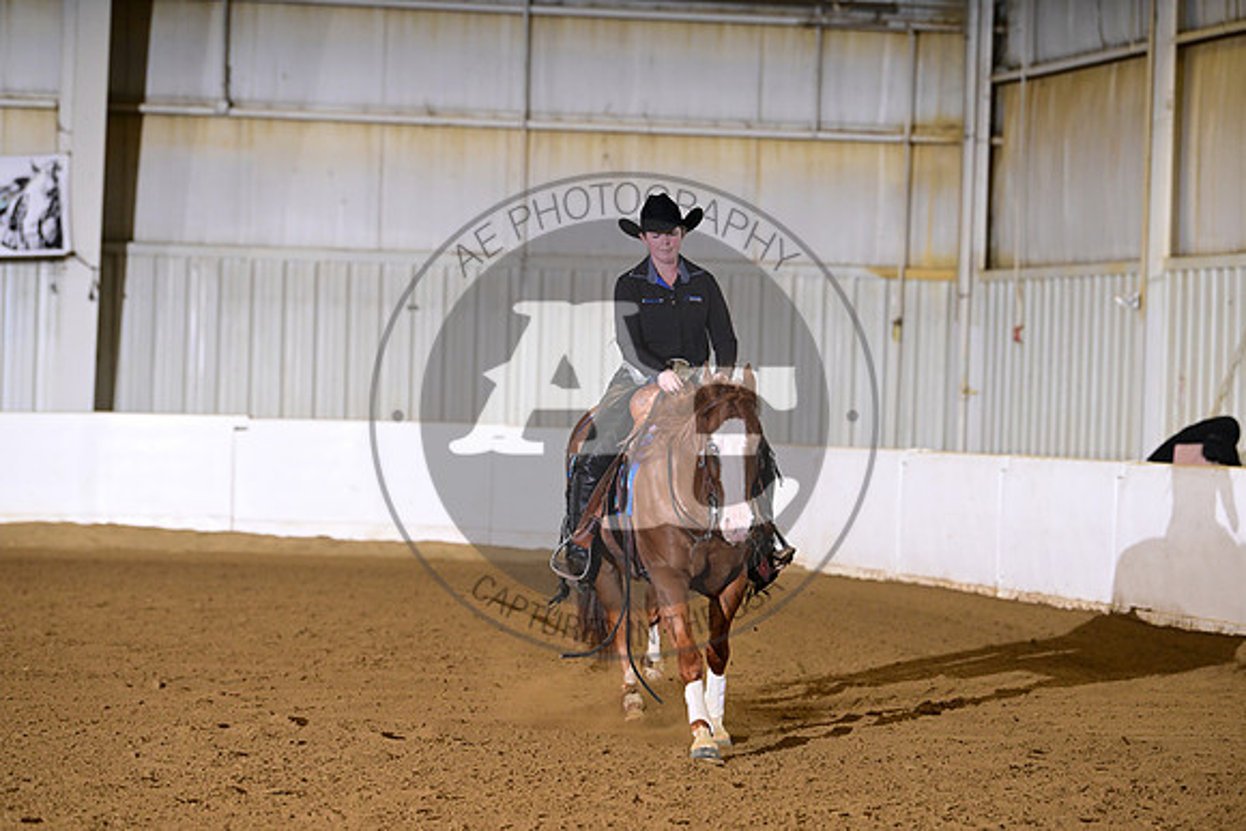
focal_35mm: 135
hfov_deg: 15.2
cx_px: 623
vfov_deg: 10.2
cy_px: 416
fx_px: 4673
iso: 2000
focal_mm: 135
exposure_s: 1/200
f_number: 4
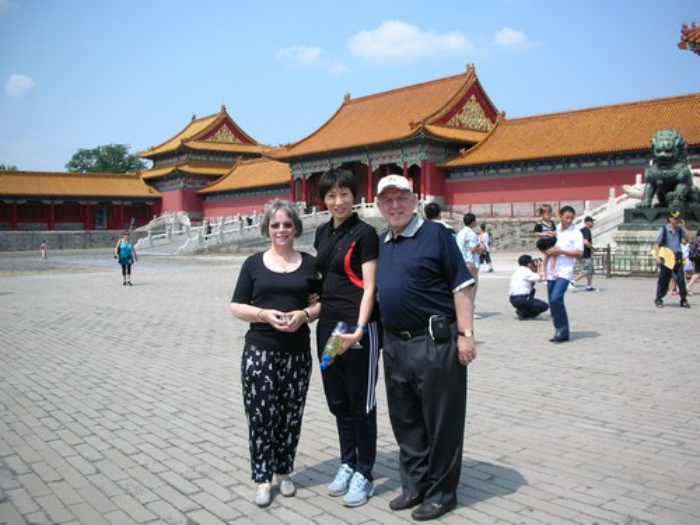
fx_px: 708
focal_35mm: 35
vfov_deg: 40.7
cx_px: 350
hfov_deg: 52.6
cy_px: 262
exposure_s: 1/94.3
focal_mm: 5.8
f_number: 8.5
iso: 50
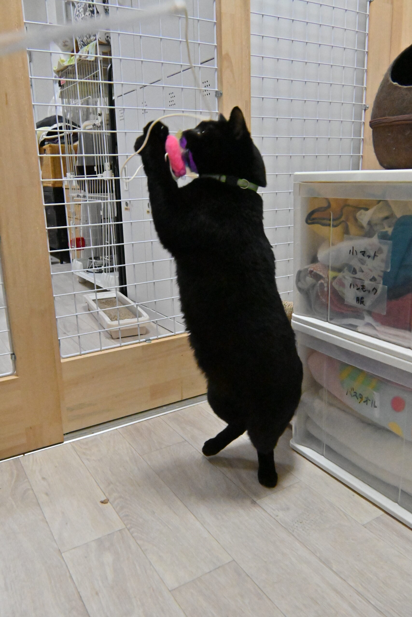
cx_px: 206
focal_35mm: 29
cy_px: 308
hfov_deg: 44.6
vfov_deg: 63.2
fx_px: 502
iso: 10000
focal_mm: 19.5
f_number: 8
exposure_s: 1/250
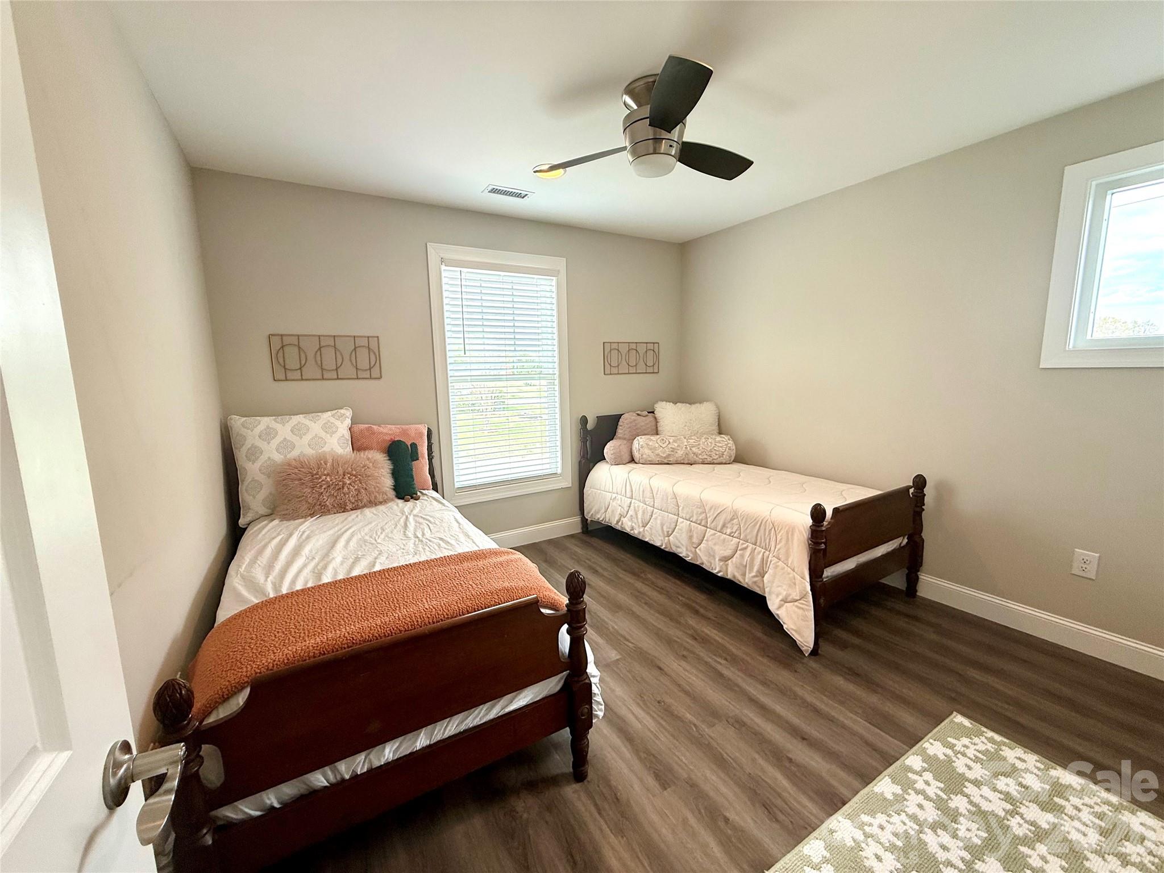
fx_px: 471
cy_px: 436
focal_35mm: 14
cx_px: 582
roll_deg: +0.5
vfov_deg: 85.7
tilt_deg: -9.1
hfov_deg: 102.1
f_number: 2.2
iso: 64
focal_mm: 2.22
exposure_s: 1/99
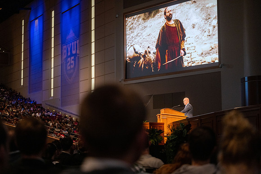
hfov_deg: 28.8
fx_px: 508
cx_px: 130
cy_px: 87
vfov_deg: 19.5
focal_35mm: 70
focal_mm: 70
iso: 1250
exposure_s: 1/200
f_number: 2.8
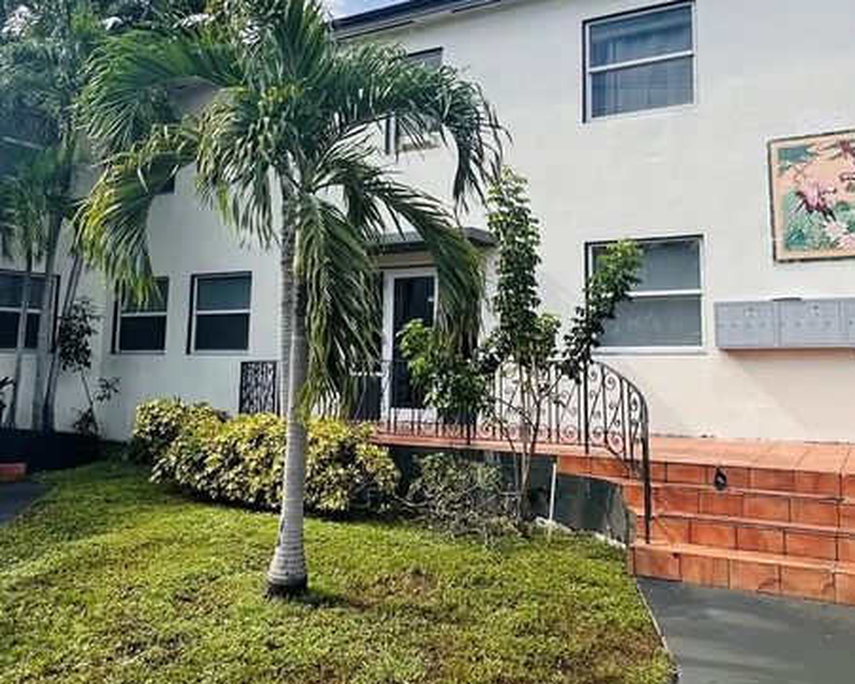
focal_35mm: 31
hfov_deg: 57.0
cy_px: 256
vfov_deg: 46.7
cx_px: 485
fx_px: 785
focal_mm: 2.22
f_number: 2.2
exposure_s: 1/955
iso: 40
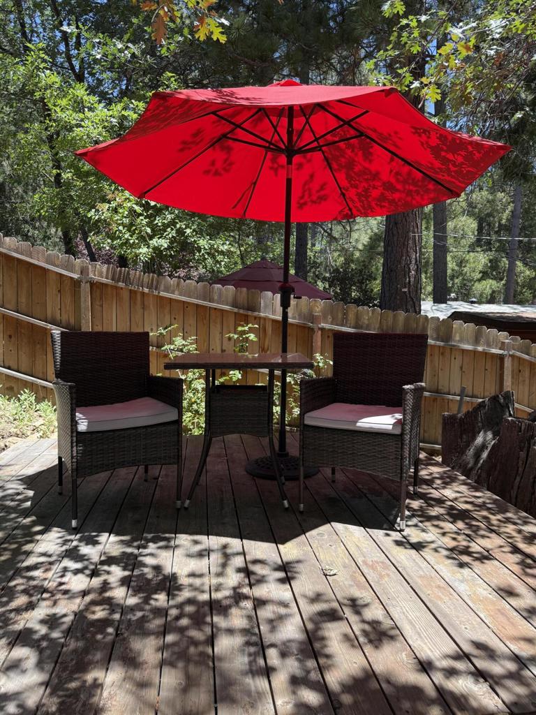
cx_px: 268
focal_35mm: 24
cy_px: 358
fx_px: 495
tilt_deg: -2.3
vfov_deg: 71.6
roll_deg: -0.5
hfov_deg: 56.8
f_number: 1.78
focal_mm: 6.76
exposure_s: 1/1211
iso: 100
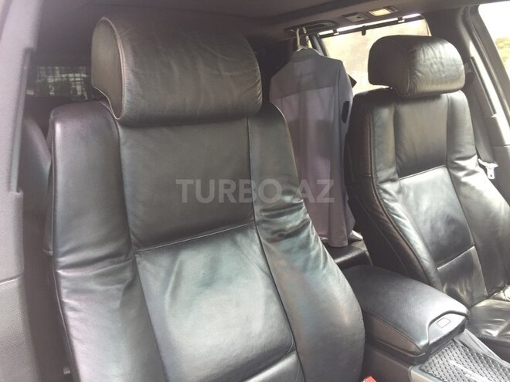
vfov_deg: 48.2
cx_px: 255
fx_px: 427
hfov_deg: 61.7
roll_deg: +5.1
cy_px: 191
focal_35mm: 29
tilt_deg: -12.8
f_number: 2.2
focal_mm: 4.15
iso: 50
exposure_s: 1/100
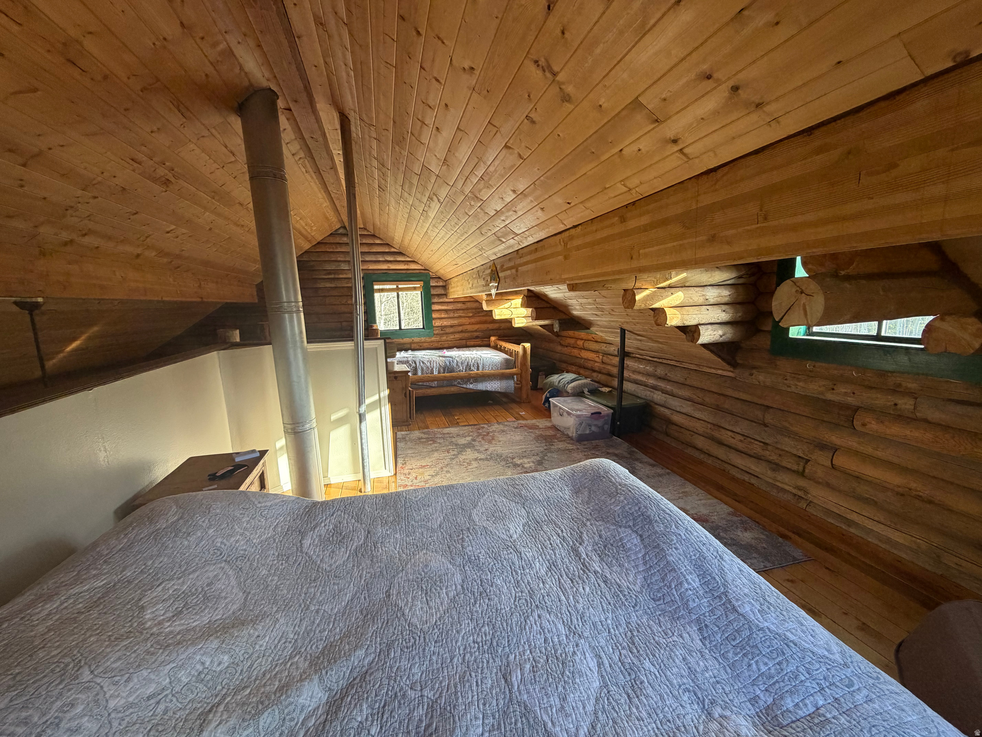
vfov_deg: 85.7
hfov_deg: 102.1
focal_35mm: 14
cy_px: 368
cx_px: 491
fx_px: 397
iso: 250
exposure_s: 1/121
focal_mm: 2.22
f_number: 2.2
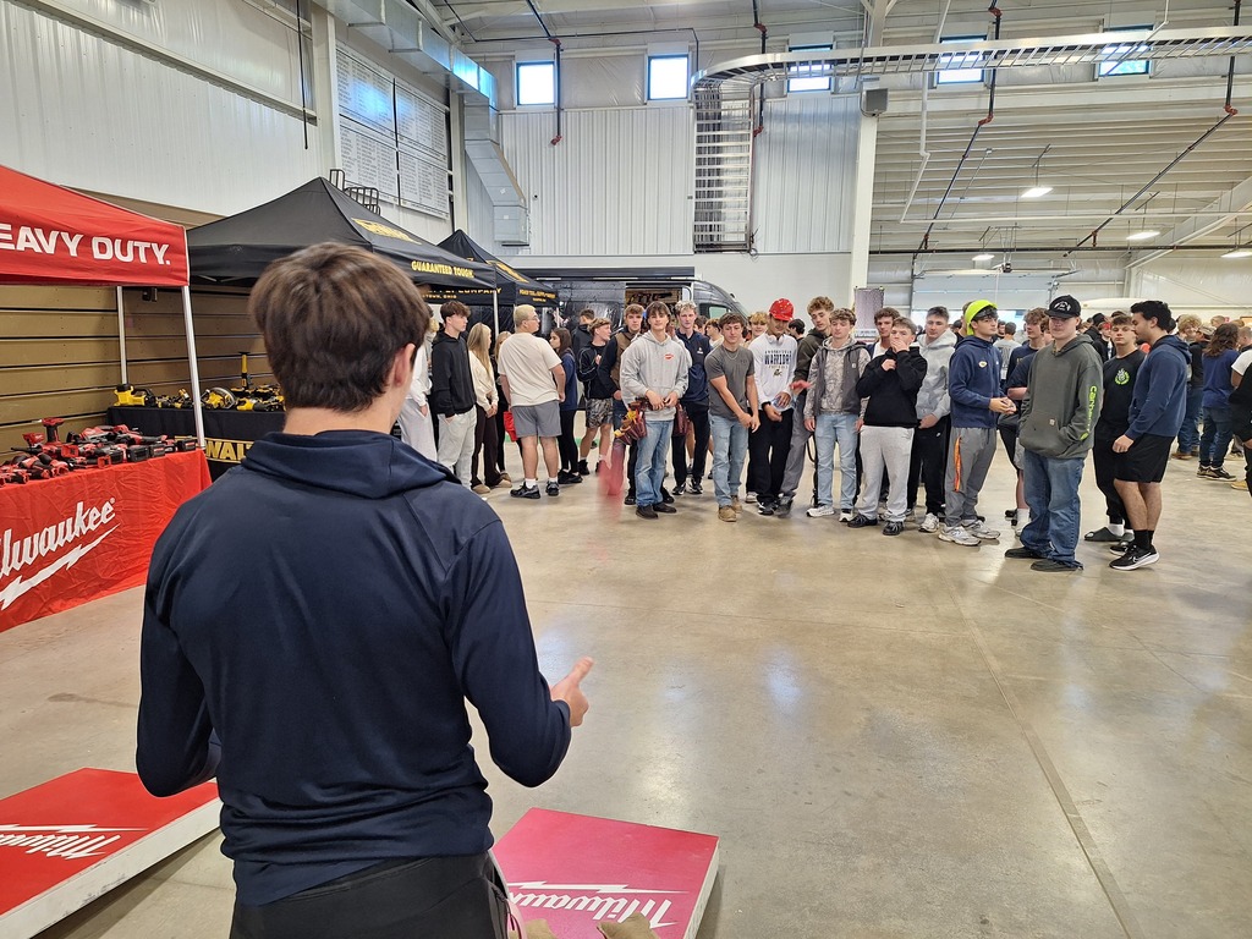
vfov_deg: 58.9
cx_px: 626
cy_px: 470
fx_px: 832
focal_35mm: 23
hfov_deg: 73.9
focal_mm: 5.54
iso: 100
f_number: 1.8
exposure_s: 1/40
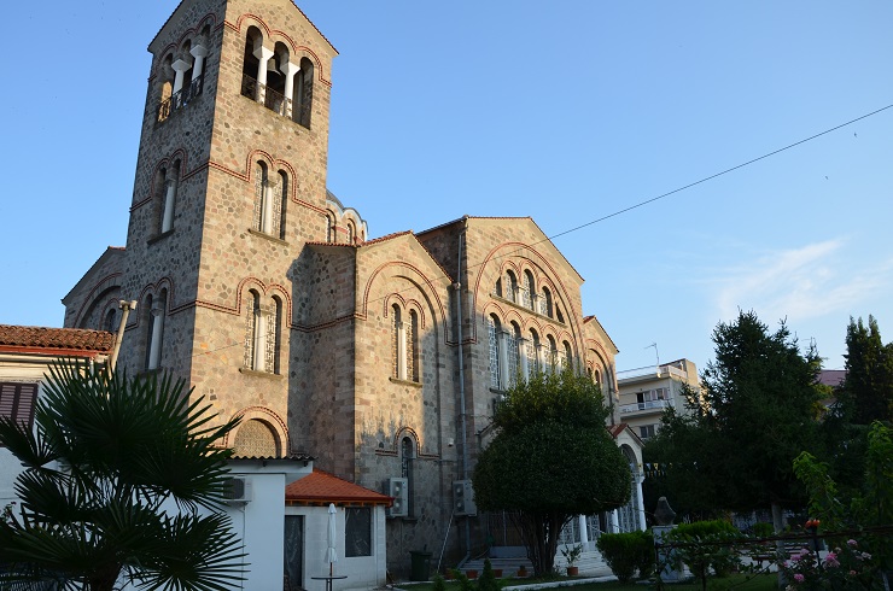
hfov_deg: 67.5
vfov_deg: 47.7
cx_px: 446
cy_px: 296
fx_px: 668
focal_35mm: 27
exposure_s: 1/160
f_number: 6.3
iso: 125
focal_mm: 18
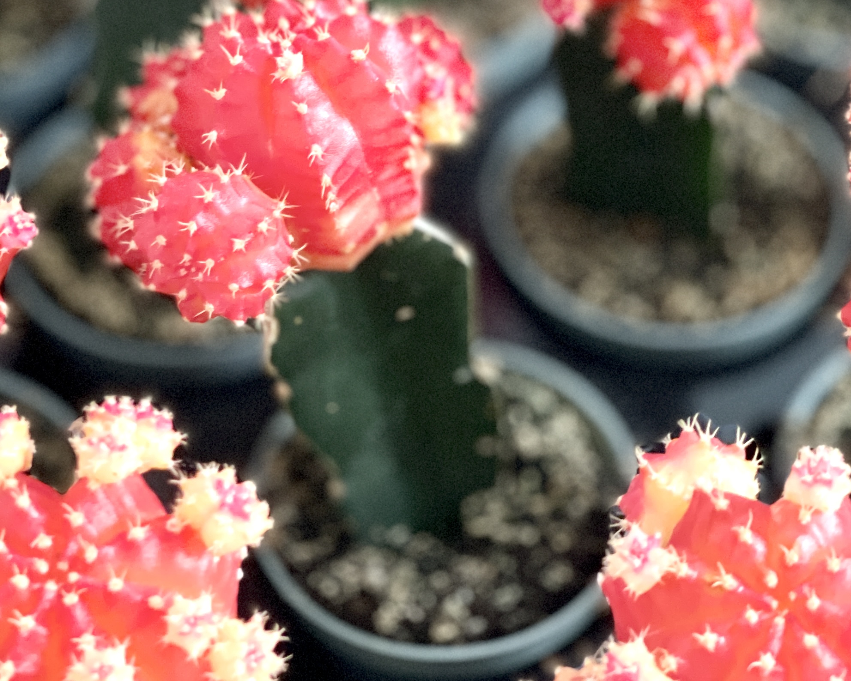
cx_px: 422
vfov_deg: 12.1
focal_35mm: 127
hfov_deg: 15.2
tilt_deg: -47.9
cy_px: 121
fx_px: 3199
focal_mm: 7.5
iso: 400
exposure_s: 1/31
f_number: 2.2
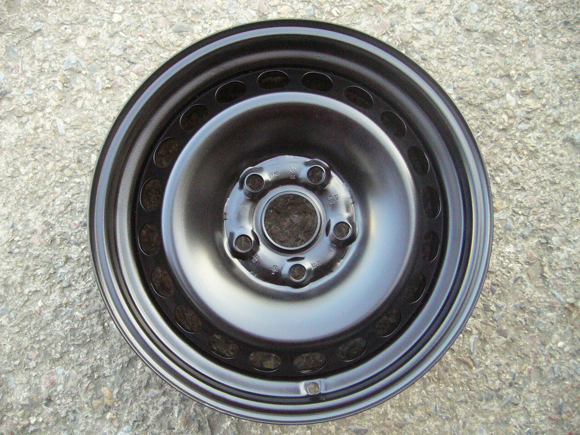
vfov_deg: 40.7
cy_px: 218
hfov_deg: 52.6
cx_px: 290
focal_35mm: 35
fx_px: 586
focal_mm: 5.8
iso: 400
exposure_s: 1/200
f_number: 2.8
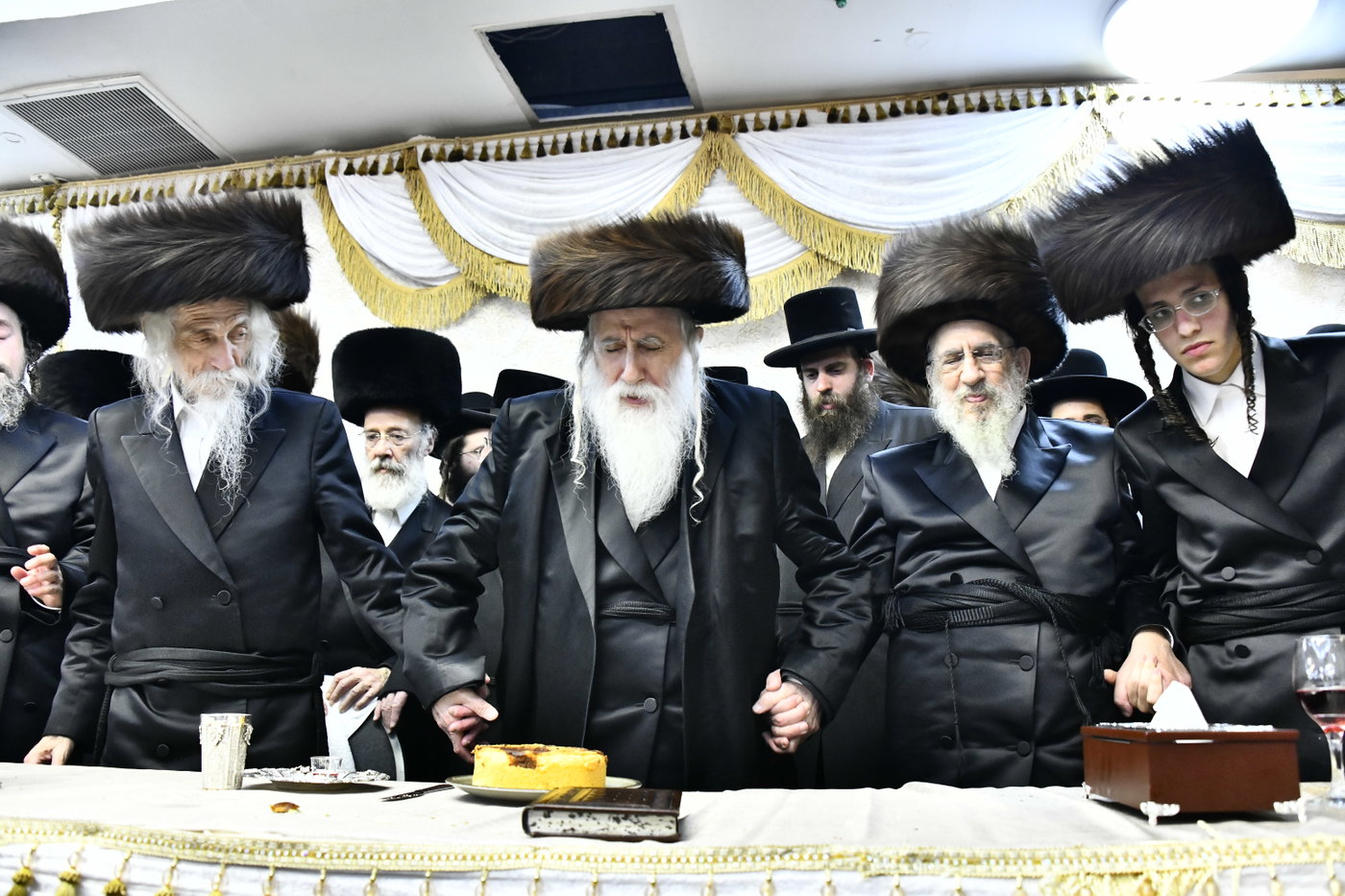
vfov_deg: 46.4
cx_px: 672
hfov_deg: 65.5
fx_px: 1046
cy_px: 448
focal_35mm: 28
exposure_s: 1/160
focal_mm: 28
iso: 4000
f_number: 5.6
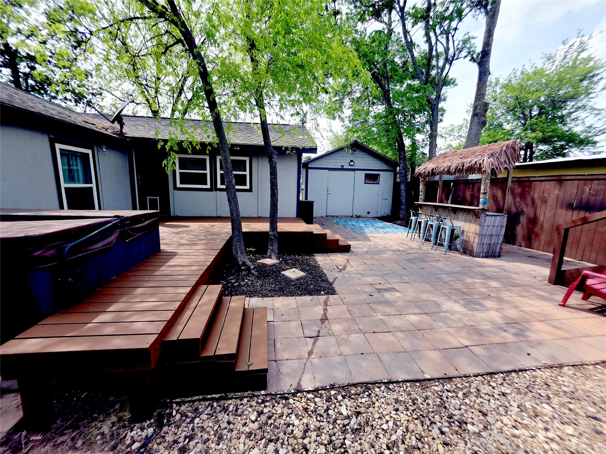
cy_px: 227
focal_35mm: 13
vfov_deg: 89.9
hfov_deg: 106.2
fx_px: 228
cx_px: 303
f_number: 1.9
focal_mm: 2.2
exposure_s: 1/1429
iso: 40
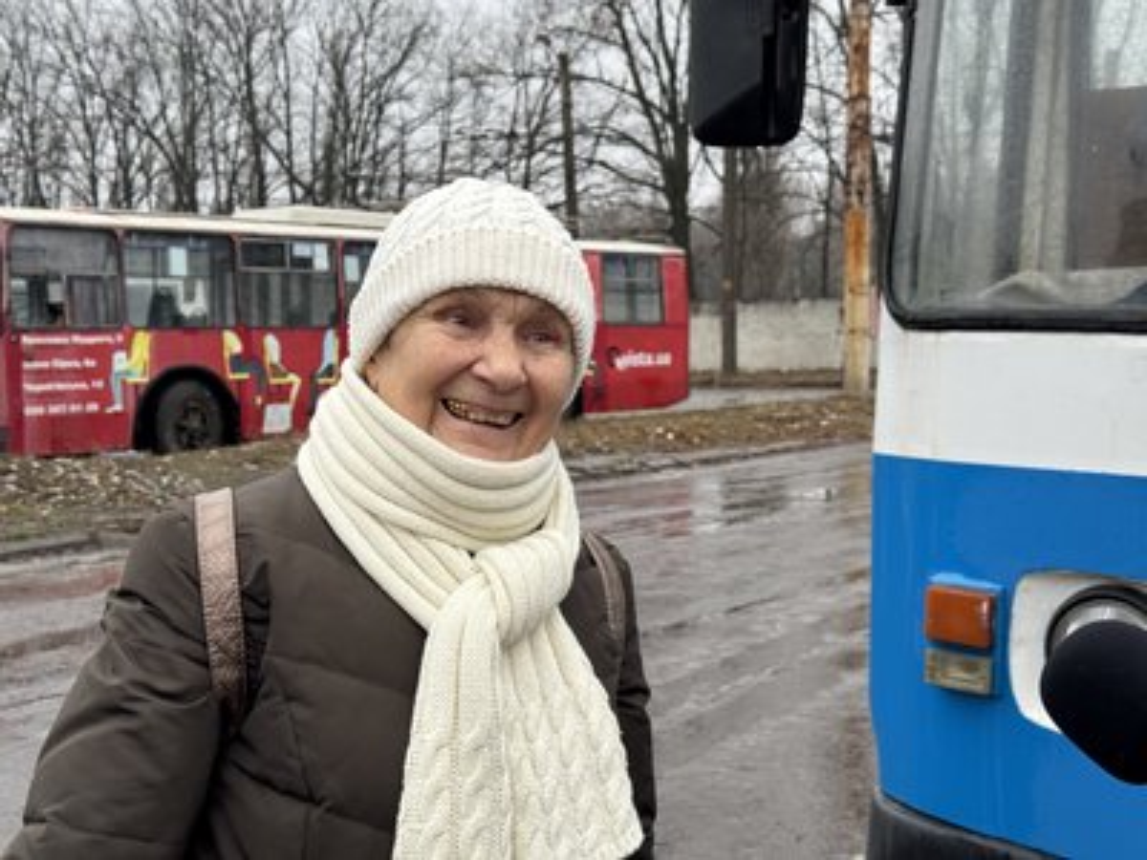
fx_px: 1590
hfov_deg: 39.7
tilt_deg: -4.0
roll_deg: +1.4
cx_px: 574
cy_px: 430
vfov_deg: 30.3
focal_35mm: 48
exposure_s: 1/417
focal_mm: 6.76
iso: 64
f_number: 1.78
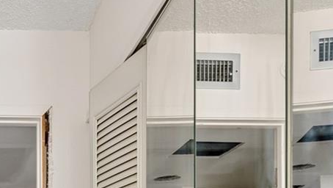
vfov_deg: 17.4
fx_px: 521
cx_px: -17
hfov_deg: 32.0
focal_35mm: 59
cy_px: 317
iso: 100
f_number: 7.1
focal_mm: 11
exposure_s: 1/1.25
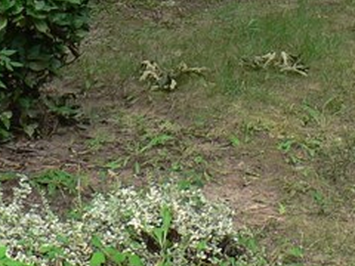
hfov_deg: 12.4
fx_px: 1620
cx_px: 333
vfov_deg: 8.9
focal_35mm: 158
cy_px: -239
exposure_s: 1/100
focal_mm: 6.2
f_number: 3.6
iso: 80
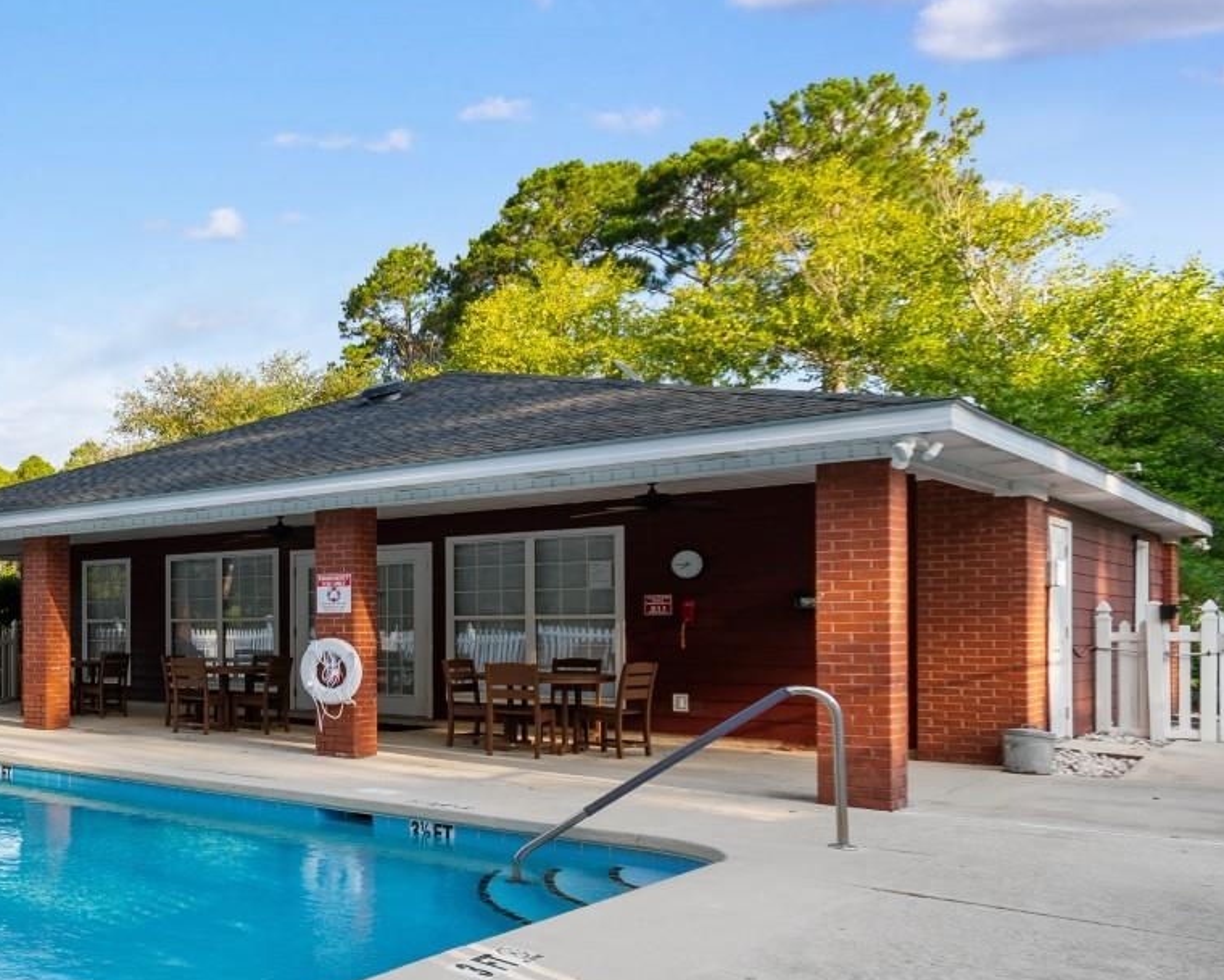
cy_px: 625
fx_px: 1087
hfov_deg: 46.3
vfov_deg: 48.0
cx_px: -71
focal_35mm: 30
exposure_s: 1/200
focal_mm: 10
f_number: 7.1
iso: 100
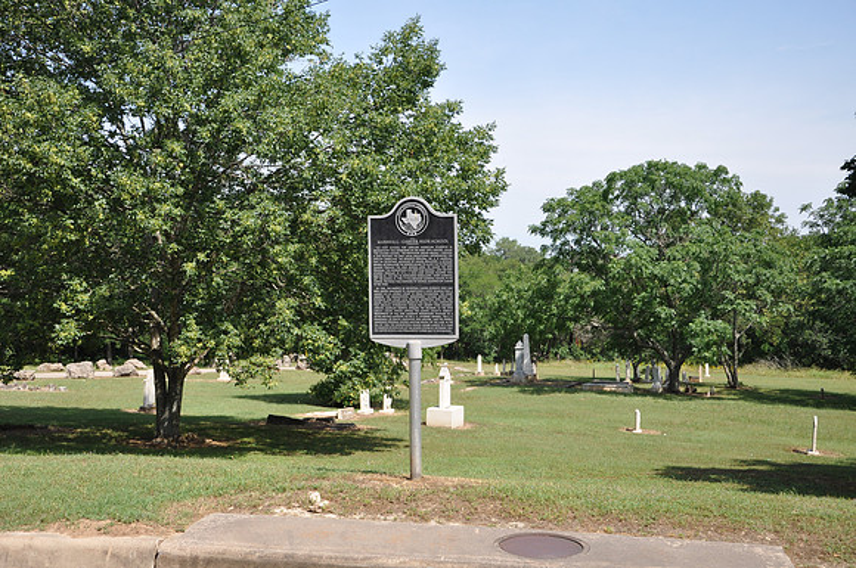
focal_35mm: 42
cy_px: 284
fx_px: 997
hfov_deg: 46.5
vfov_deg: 31.8
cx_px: 428
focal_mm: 28
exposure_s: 1/200
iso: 200
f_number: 6.3
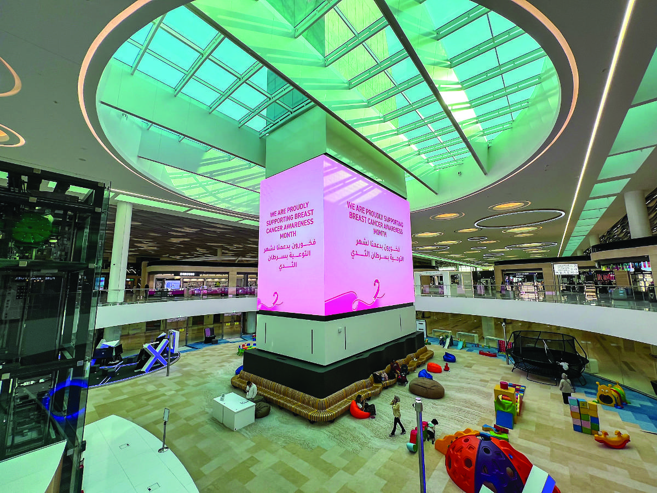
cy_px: 246
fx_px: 247
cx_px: 328
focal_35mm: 13
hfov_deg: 106.2
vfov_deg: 89.9
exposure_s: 1/300
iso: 32
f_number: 1.8
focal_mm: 1.6
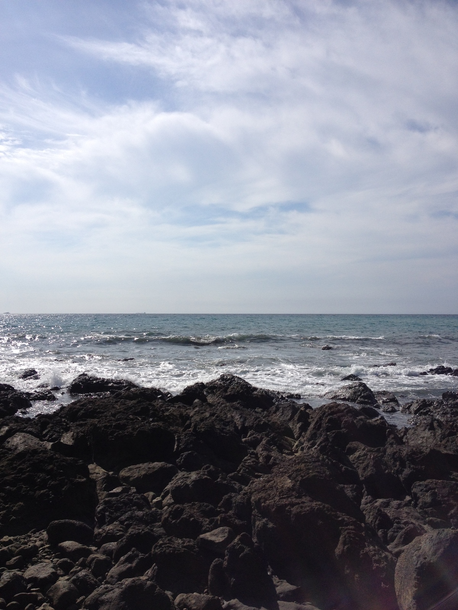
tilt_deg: -1.7
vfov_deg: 52.6
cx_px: 229
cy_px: 305
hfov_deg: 40.7
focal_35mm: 35
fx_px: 617
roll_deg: +0.8
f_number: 2.4
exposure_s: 1/5025
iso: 50
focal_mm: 4.28
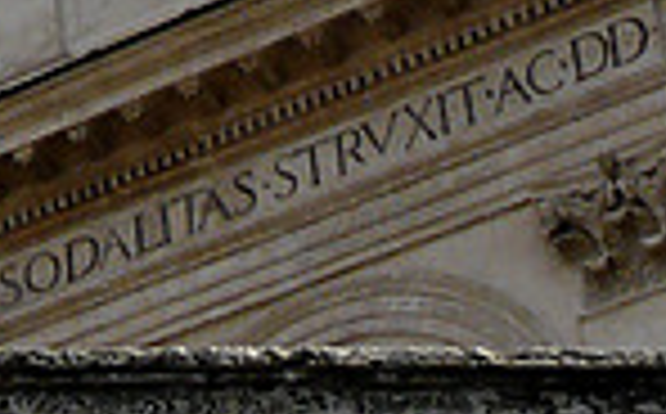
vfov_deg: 5.1
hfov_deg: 8.3
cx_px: -356
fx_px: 4476
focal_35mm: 247
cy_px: -612
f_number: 7.1
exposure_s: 1/500
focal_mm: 7
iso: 100
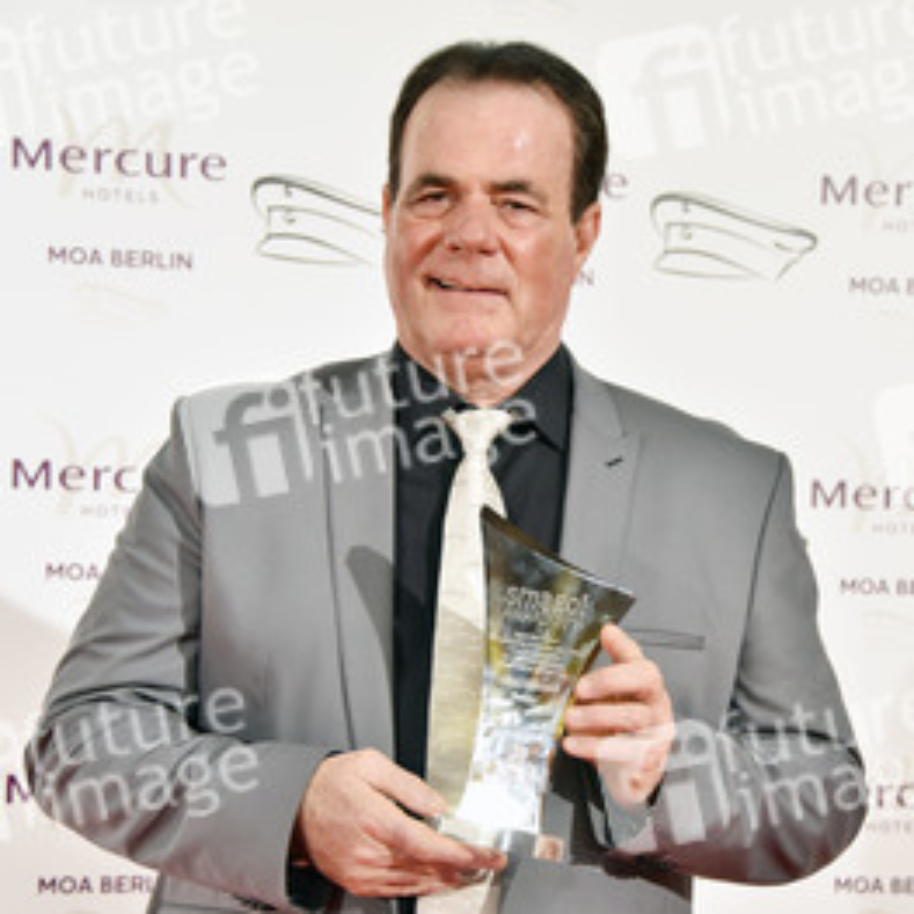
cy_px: 598
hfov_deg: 14.7
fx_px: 3555
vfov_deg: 14.6
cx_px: 459
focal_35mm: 119
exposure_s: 1/125
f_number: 5.6
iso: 1600
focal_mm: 92
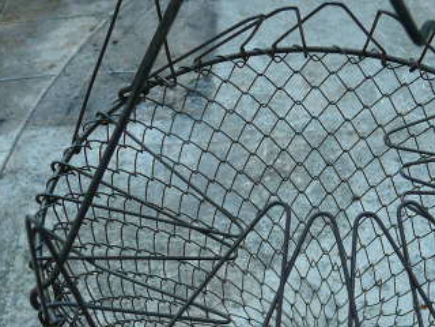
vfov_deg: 25.4
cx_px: 298
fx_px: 704
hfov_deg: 34.0
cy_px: 283
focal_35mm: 56
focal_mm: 4.6
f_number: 2.8
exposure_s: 1/100
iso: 100
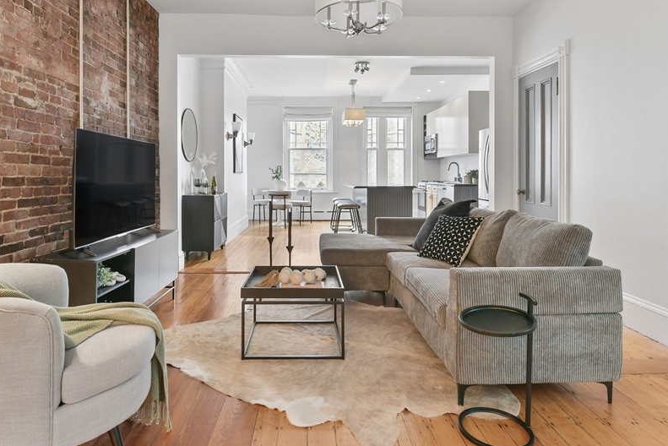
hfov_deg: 78.5
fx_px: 408
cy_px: 186
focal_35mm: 22
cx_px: 316
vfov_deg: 57.0
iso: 640
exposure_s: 1/6
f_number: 9
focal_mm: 17
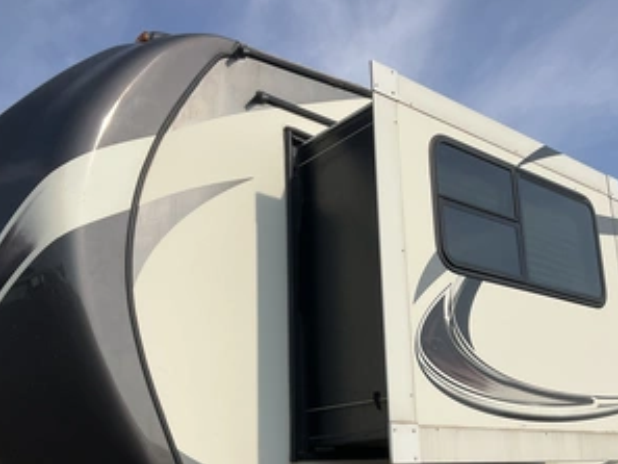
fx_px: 697
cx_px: 352
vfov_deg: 36.6
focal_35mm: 39
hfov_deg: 47.7
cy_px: 295
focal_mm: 3
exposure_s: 1/2667
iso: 25
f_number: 1.8
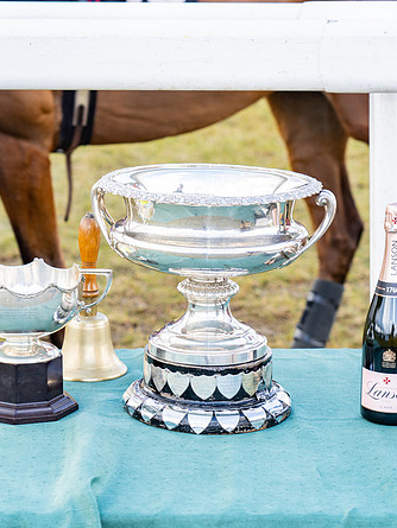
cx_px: 165
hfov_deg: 14.2
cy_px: 241
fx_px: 1590
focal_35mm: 104
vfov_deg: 18.9
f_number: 5
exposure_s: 1/250
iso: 400
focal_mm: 65
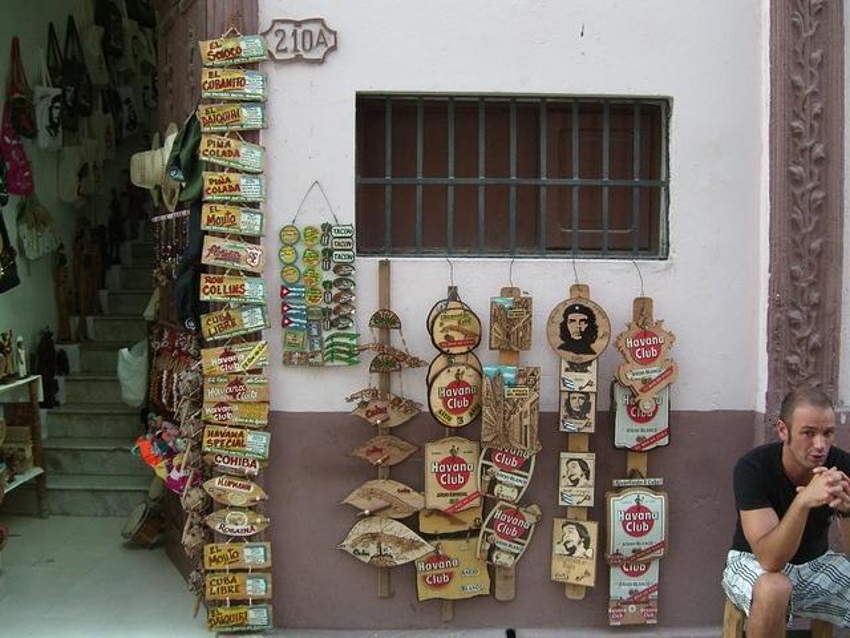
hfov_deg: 49.0
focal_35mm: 38
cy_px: 319
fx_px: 933
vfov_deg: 37.7
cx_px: 425
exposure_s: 1/100
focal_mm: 7.9
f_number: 2.8
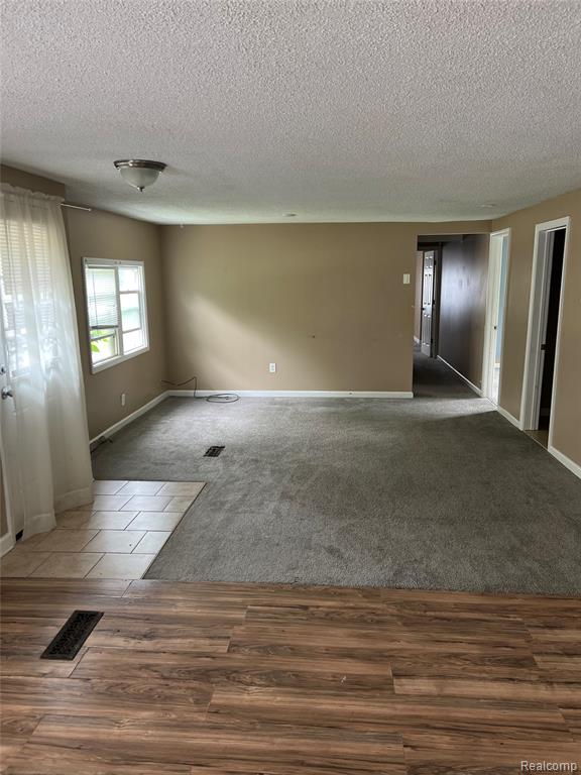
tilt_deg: -9.0
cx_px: 290
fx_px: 582
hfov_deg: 53.1
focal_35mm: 26
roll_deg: +1.5
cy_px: 388
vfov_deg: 67.3
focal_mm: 5.7
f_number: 1.5
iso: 160
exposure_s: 1/60
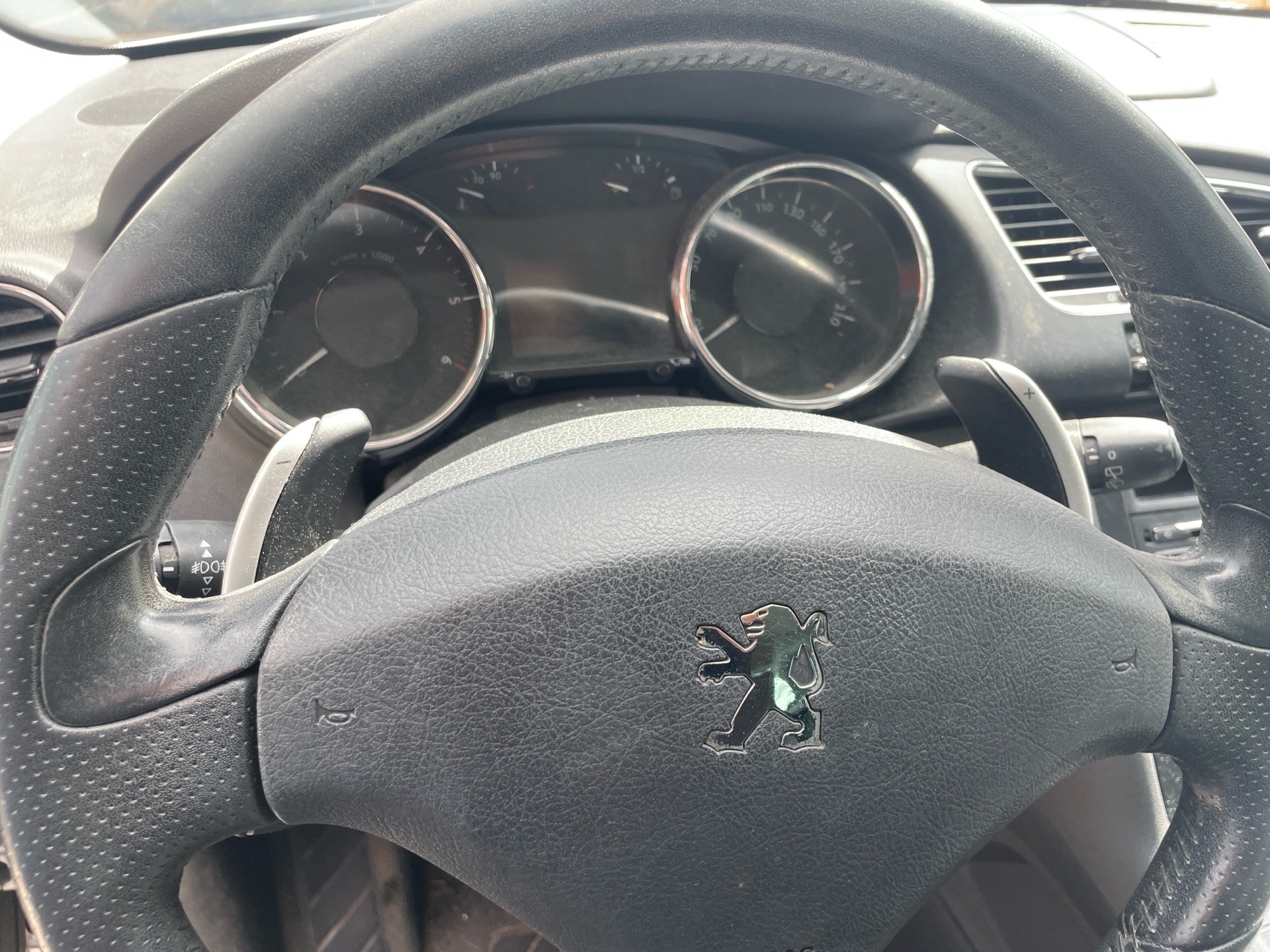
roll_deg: -0.1
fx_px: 954
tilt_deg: -34.4
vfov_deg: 53.1
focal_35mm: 26
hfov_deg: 67.3
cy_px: 476
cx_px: 635
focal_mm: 4.2
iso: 32
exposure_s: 1/207
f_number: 1.6
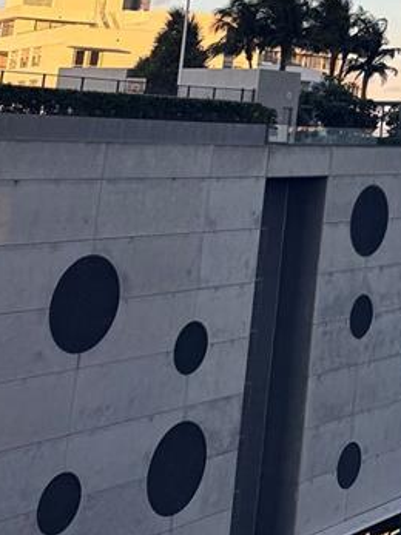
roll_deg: -3.0
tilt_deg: +13.4
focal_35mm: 83
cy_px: -165
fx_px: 1283
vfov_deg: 21.3
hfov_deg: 15.7
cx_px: 674
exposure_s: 1/1238
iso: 80
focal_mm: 6.76
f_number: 1.78
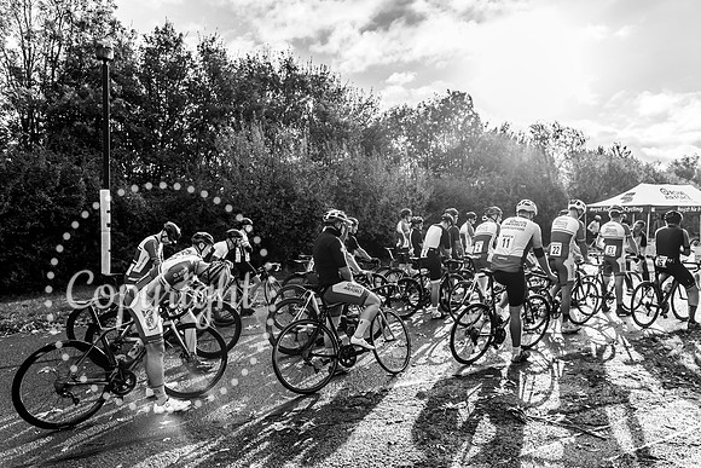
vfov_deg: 53.2
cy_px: 234
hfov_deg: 73.7
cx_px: 350
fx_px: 467
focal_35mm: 24
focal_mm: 24
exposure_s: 1/2500
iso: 200
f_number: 4
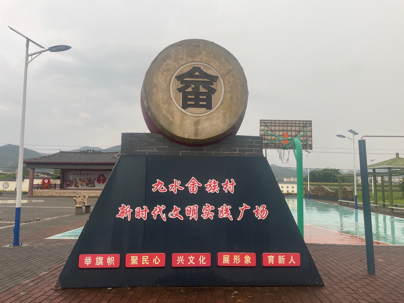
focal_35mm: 26
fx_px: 303
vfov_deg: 53.1
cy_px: 152
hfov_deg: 67.3
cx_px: 202
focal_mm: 4.2
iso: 40
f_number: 1.6
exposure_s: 1/121
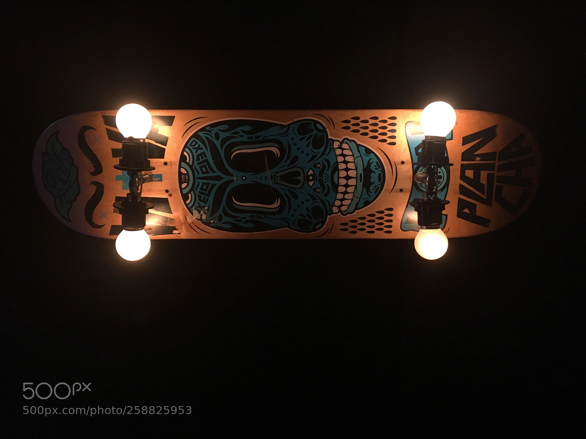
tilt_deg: +79.2
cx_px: 293
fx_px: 491
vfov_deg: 48.2
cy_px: 220
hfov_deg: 61.7
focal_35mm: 29
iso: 160
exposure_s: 1/33
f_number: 2.2
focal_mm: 4.15
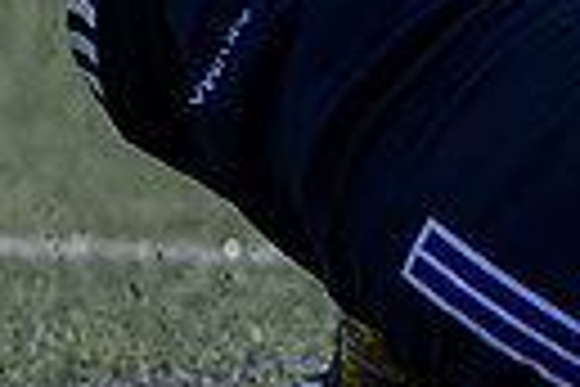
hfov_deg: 0.9
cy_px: -386
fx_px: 38970
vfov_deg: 0.6
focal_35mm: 2419
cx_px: 1657
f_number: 3.2
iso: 200
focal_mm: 400
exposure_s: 1/1250
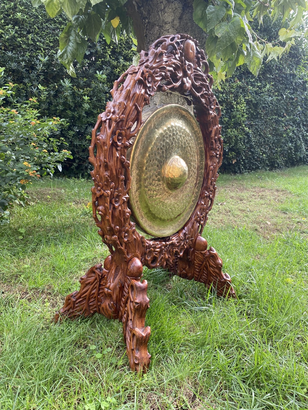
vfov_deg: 67.3
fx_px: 308
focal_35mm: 26
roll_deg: -3.4
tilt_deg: -11.7
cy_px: 205
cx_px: 154
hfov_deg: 53.1
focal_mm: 4.25
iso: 32
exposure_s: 1/126
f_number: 1.8
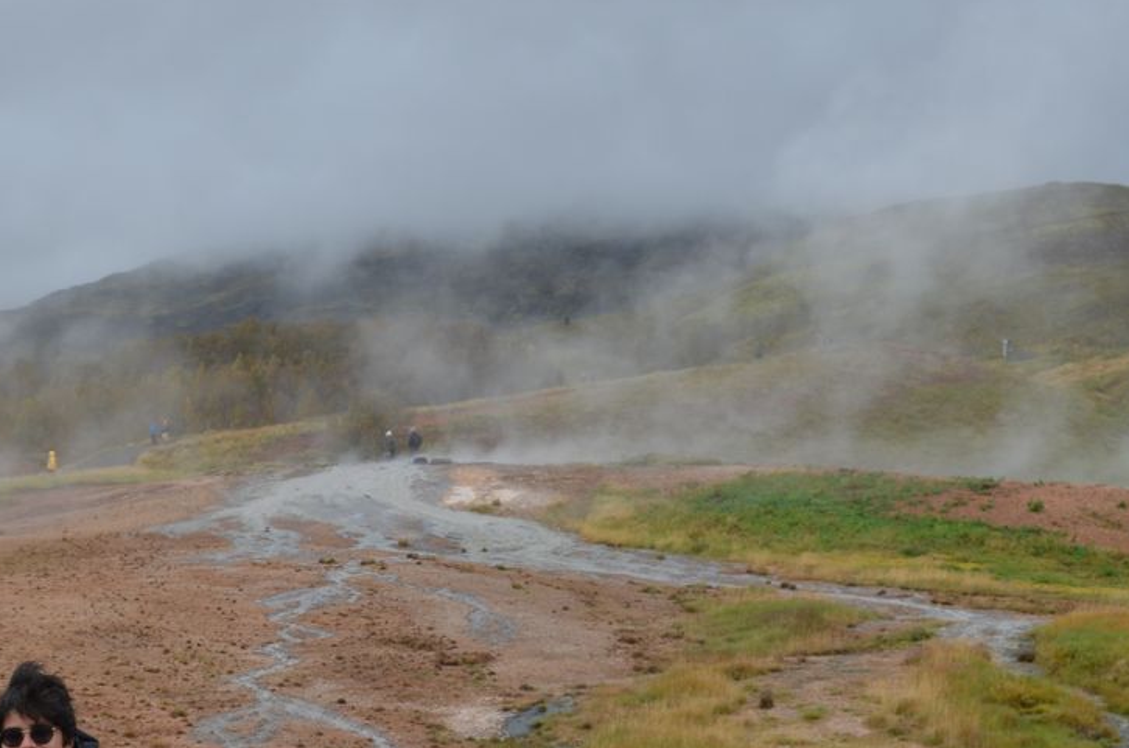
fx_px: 2316
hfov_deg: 27.1
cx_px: 323
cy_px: 451
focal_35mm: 74
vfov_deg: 18.3
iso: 200
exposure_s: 1/200
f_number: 7.1
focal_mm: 28
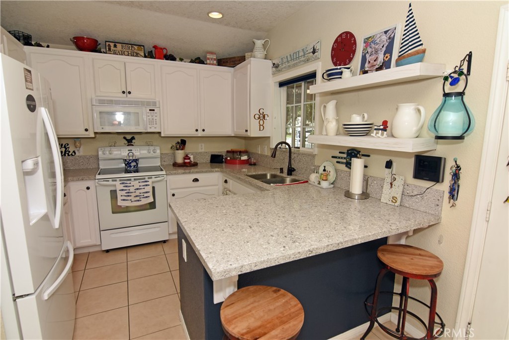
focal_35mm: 20
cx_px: 254
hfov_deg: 85.4
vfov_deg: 63.2
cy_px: 170
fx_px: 276
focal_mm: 13
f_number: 7.1
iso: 200
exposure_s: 1/200
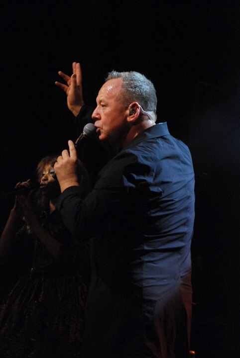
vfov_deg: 18.2
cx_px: 120
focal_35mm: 112
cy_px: 179
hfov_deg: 12.2
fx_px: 1122
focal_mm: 75
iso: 1600
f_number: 5.3
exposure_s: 1/80
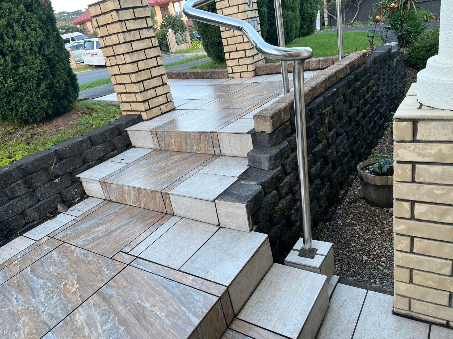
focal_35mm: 26
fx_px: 340
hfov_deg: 67.3
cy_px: 170
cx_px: 226
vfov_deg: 53.1
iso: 100
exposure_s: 1/121
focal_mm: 5.7
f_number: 1.5
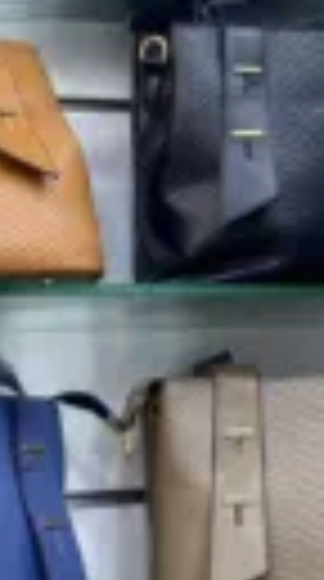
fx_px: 1352
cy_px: 112
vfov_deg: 23.8
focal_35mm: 88
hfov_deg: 13.7
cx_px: 126
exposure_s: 1/100
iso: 100
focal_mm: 4.25
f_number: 1.8
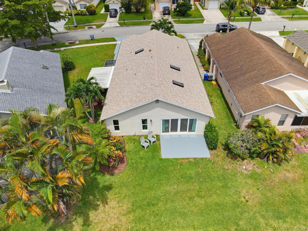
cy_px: 116
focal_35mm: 24
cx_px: 154
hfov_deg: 71.6
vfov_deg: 56.8
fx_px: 214
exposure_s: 1/500
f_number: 2.8
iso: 100
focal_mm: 4.5
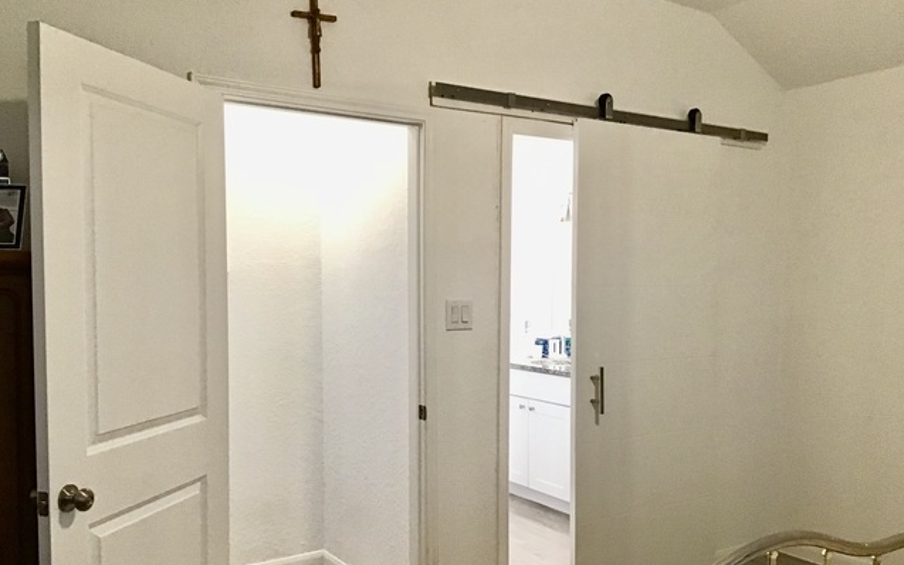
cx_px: 451
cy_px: 307
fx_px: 813
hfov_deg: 58.1
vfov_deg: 38.3
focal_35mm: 33
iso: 160
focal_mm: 3.3
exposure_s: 1/30
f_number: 2.4
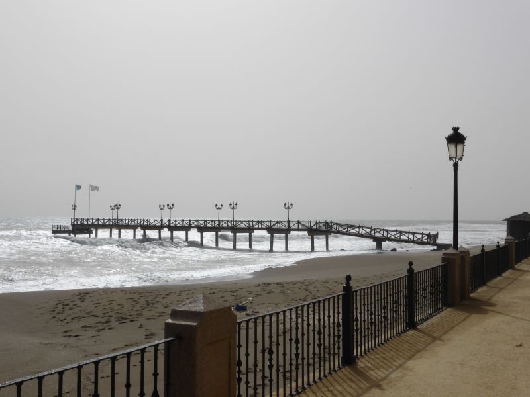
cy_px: 198
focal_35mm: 40
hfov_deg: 46.8
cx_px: 265
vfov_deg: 36.0
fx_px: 612
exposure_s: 1/1600
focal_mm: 6.9
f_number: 6.3
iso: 100
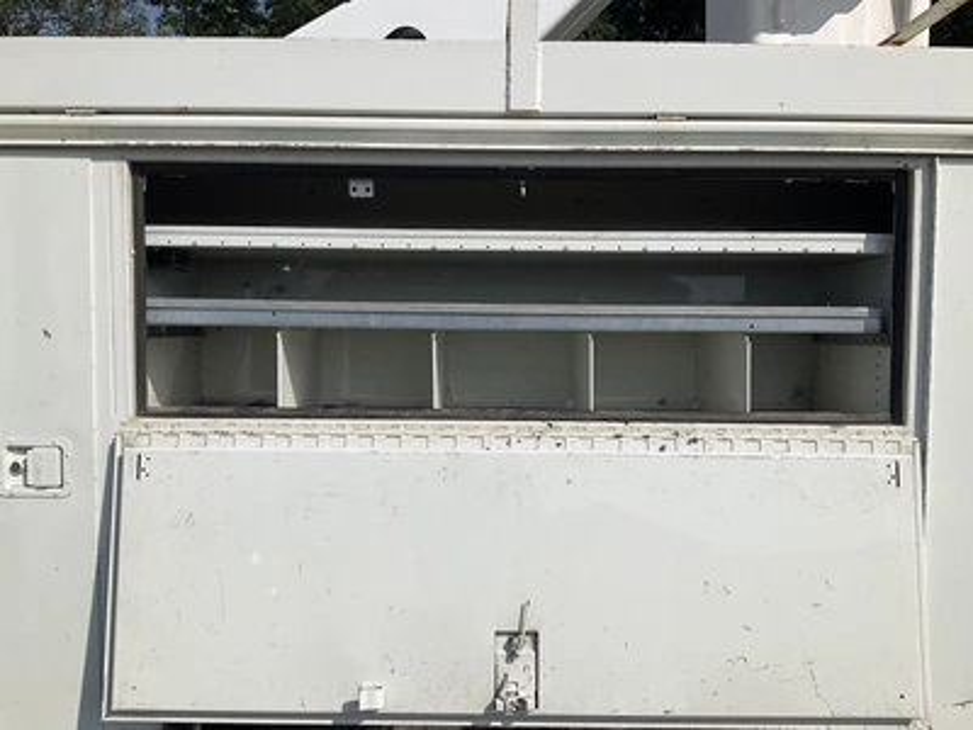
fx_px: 815
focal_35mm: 29
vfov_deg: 48.2
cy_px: 365
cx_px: 486
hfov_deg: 61.7
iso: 25
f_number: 1.8
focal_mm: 3
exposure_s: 1/5814
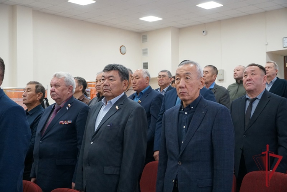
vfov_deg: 27.3
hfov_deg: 40.0
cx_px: 144
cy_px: 96
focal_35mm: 50
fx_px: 395
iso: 2500
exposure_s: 1/160
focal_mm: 33
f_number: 4.5
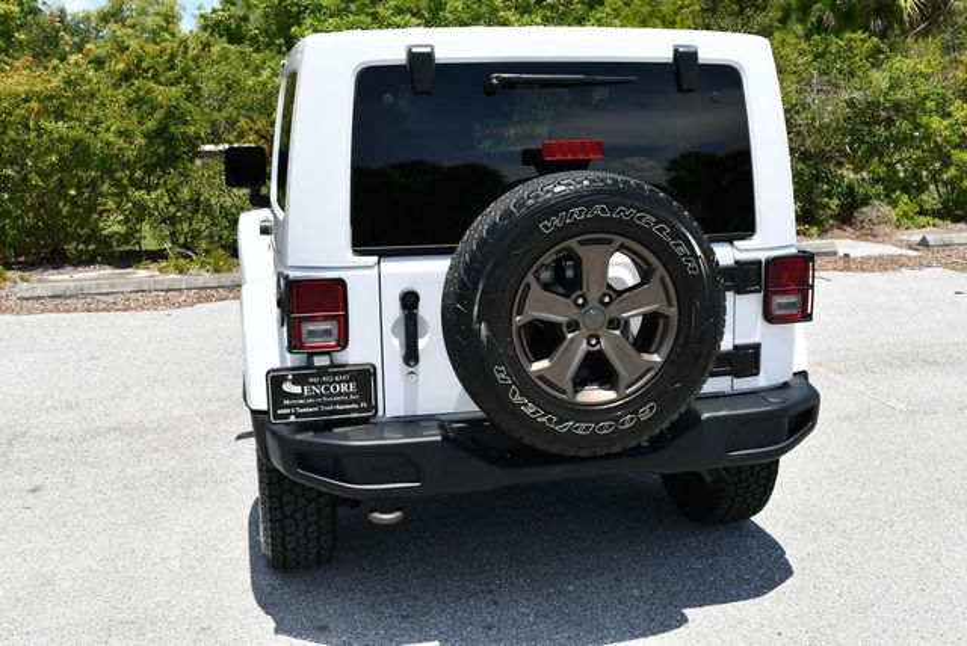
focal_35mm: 40
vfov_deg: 33.5
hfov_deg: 48.4
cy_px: 323
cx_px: 484
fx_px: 1075
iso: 100
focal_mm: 20
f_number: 8
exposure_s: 1/250
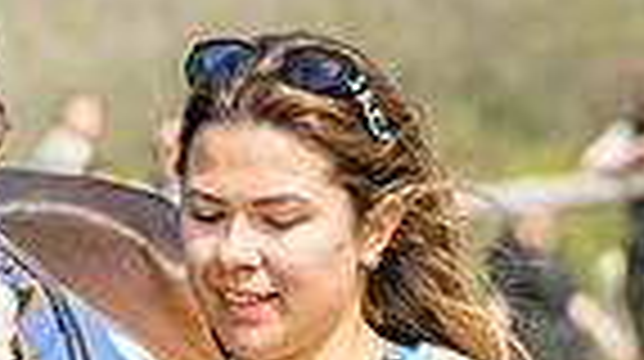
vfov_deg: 1.7
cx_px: -205
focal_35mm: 718
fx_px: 12245
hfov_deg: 3.0
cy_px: 567
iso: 400
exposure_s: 1/2500
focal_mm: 97
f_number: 4.5
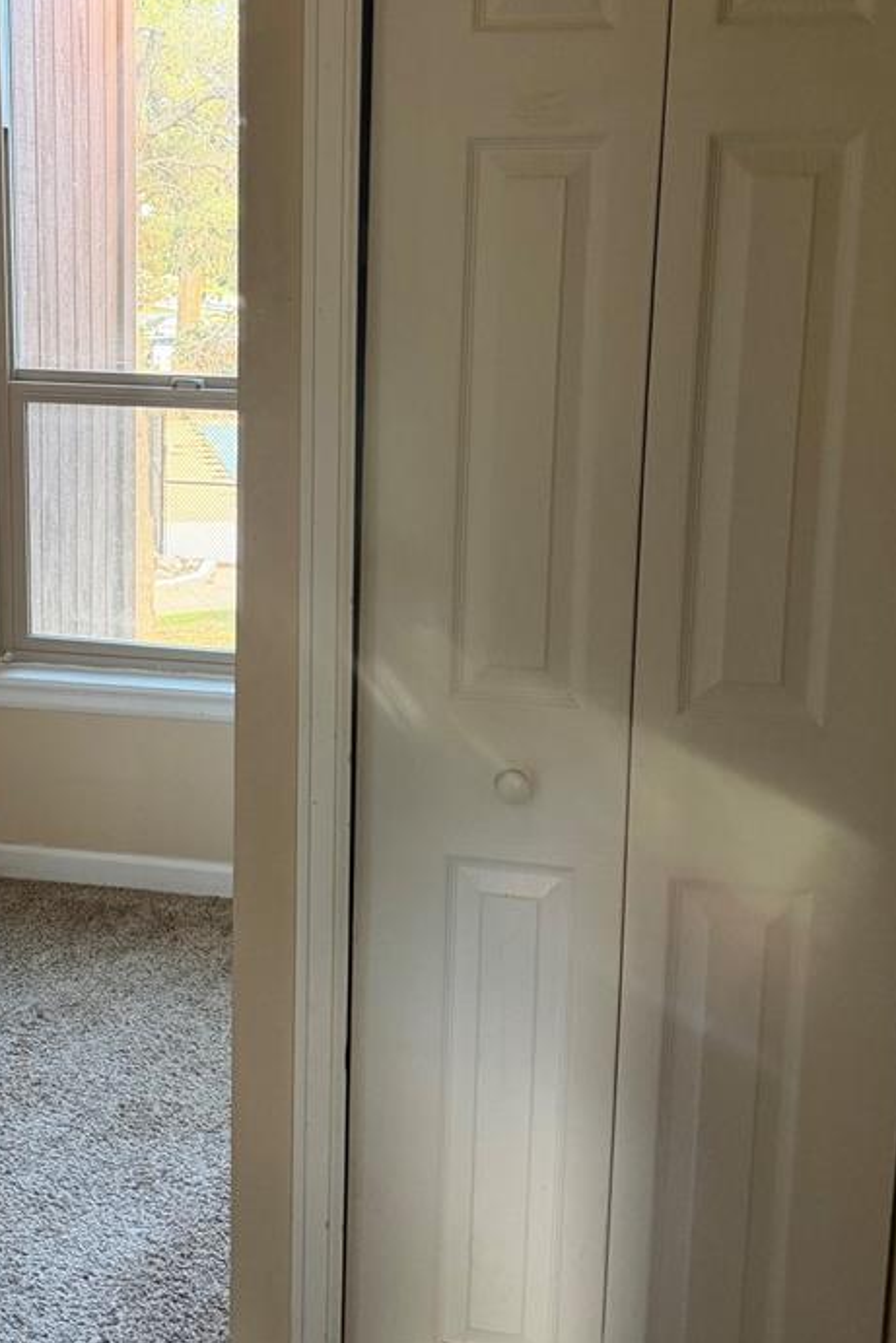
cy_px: 470
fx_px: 1455
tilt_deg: -8.6
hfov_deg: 33.9
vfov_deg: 48.9
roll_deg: -0.3
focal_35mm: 39
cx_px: 296
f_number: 1.78
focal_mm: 6.76
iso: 400
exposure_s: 1/60
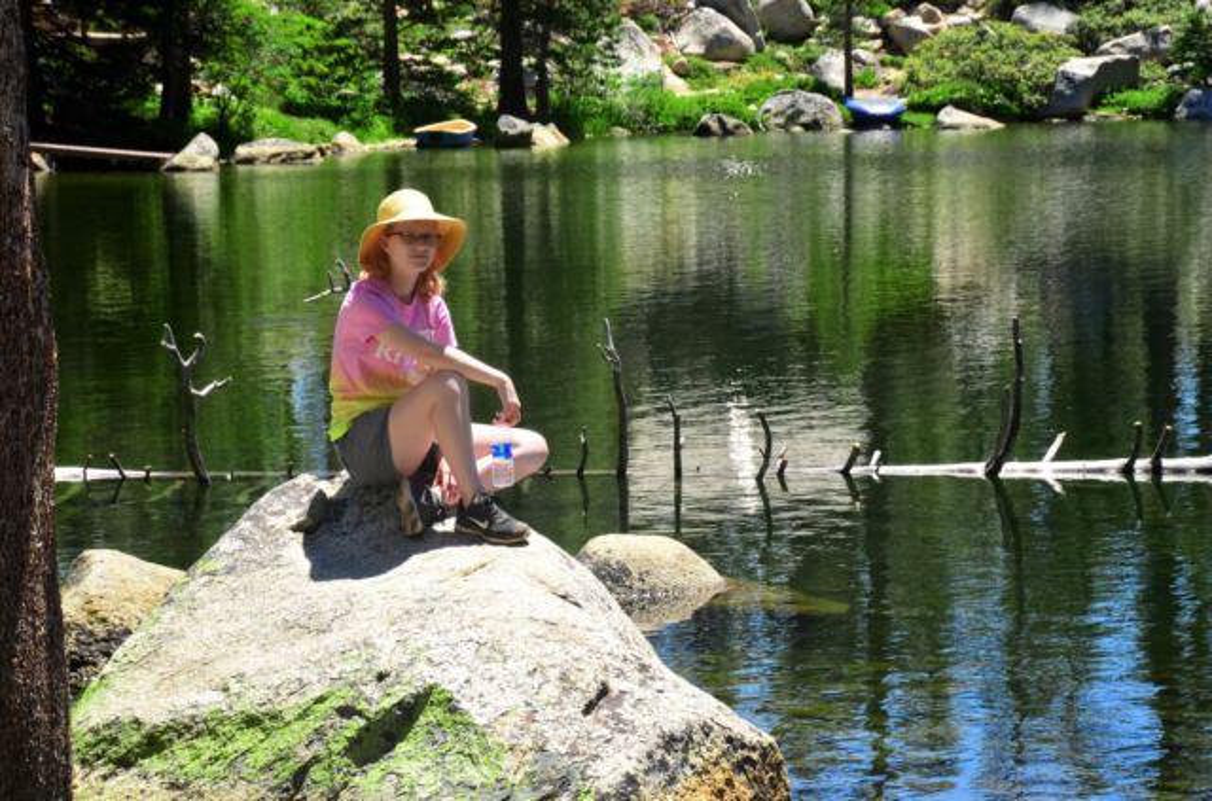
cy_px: 400
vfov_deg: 11.4
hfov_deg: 17.1
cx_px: 606
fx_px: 4029
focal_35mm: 120
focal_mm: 80
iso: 200
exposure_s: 1/100
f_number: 16
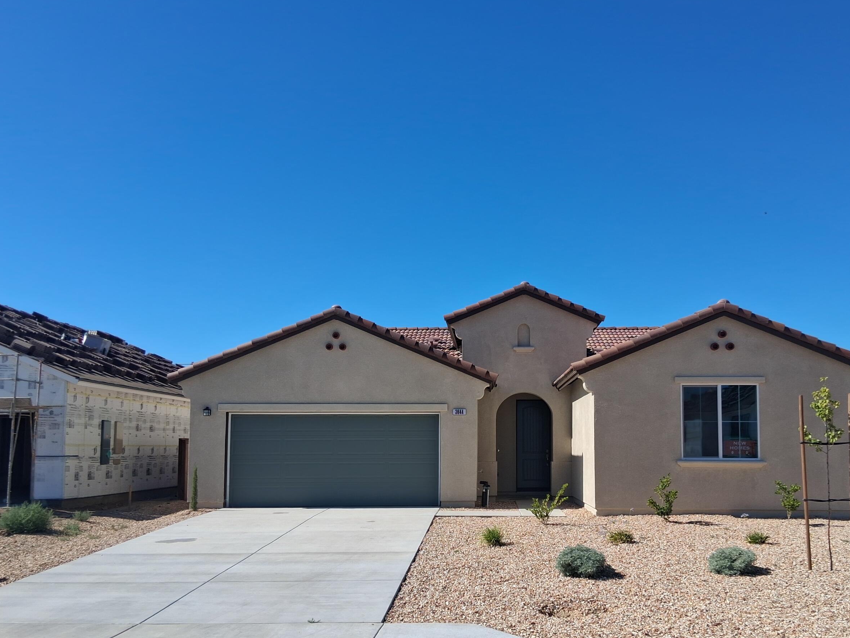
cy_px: 389
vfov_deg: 42.7
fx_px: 810
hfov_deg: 55.2
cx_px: 485
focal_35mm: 33
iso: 25
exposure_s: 1/693
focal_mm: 3.98
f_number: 1.8
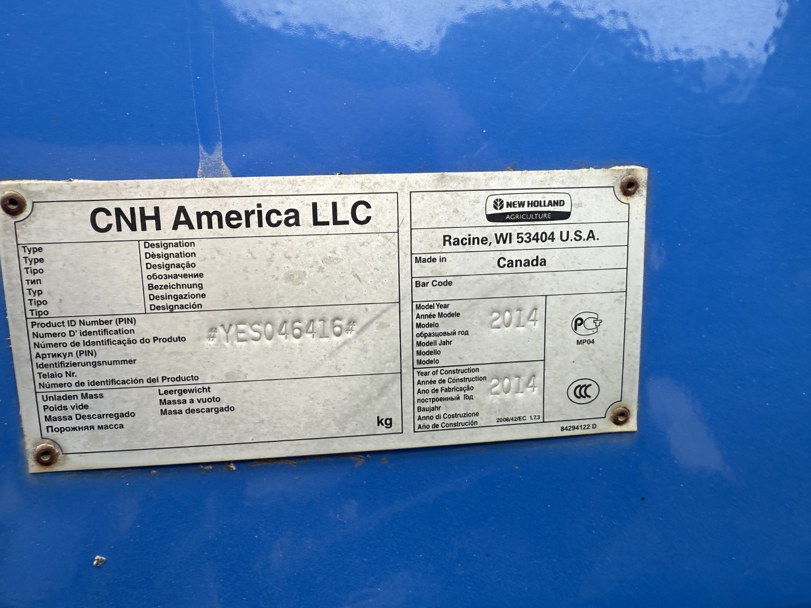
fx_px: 562
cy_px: 304
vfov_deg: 56.8
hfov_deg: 71.6
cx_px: 406
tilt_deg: -9.7
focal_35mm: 24
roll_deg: +1.0
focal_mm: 2.22
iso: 40
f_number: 2.2
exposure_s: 1/99
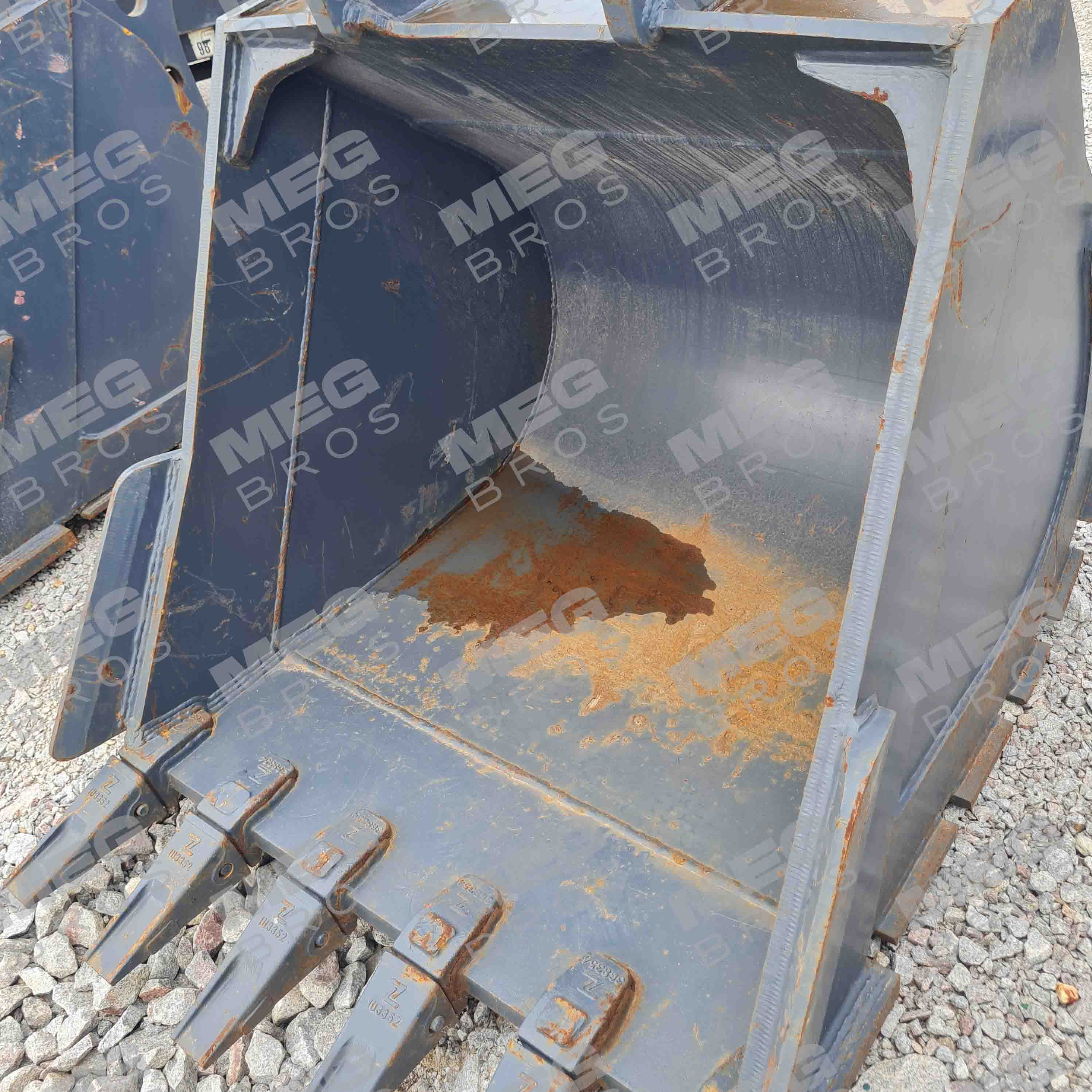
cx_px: 552
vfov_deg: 52.2
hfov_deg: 52.5
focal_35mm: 31
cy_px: 442
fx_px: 1106
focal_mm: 5.4
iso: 50
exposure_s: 1/935
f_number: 1.8
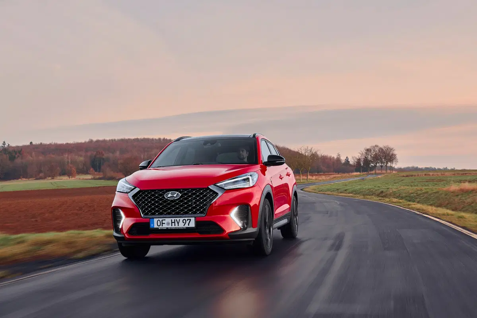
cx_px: 238
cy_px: 159
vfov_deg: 29.9
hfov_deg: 43.6
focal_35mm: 45
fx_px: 596
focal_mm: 45
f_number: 7.1
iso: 400
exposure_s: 1/40
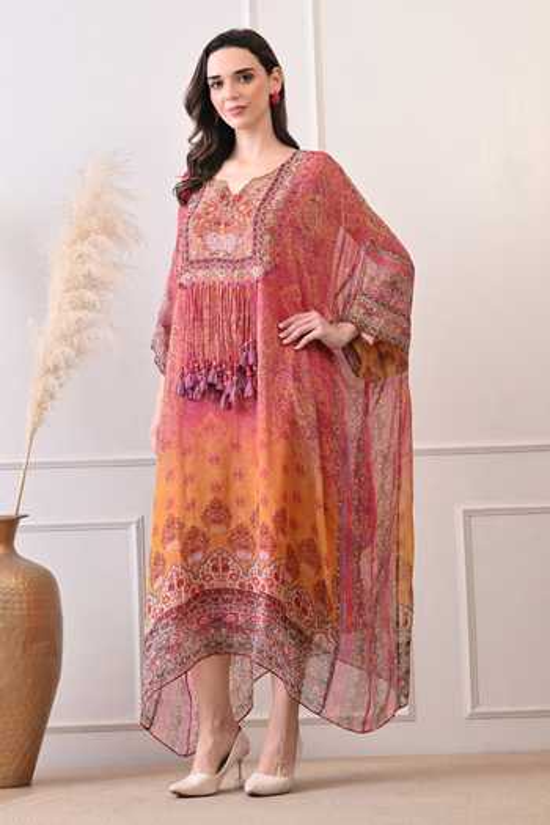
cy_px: 412
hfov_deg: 19.2
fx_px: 1627
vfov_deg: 28.5
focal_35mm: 71
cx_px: 275
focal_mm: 71
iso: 320
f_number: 8
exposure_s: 1/160
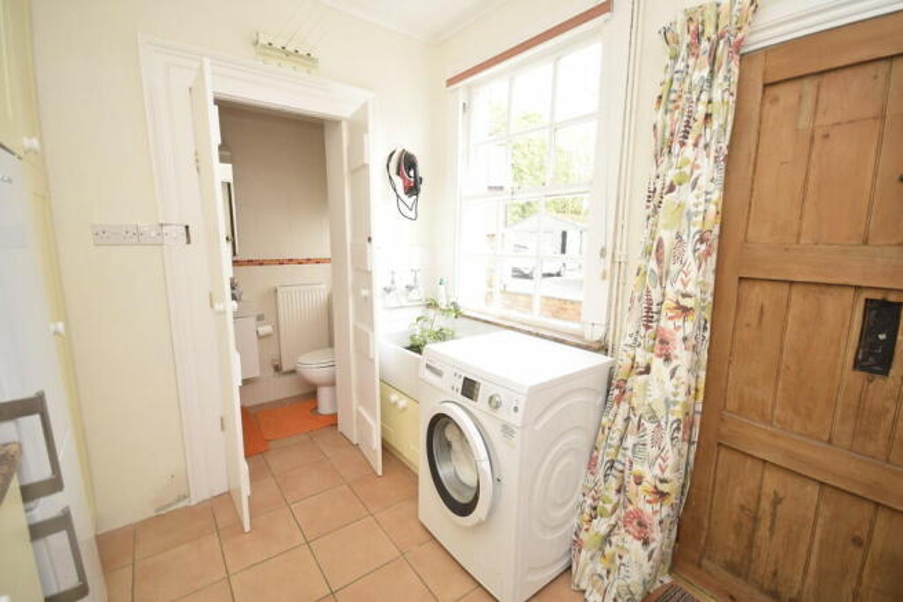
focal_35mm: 15
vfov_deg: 77.4
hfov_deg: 100.4
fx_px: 376
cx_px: 452
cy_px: 301
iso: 360
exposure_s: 1/125
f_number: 5.6
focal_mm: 10
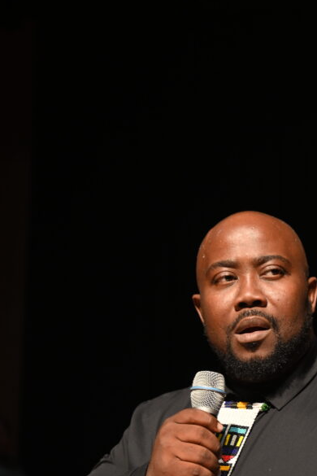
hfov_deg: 16.1
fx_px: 1109
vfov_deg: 23.9
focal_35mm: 84
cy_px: 360
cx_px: 270
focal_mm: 48
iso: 1000
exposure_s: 1/80
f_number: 2.8
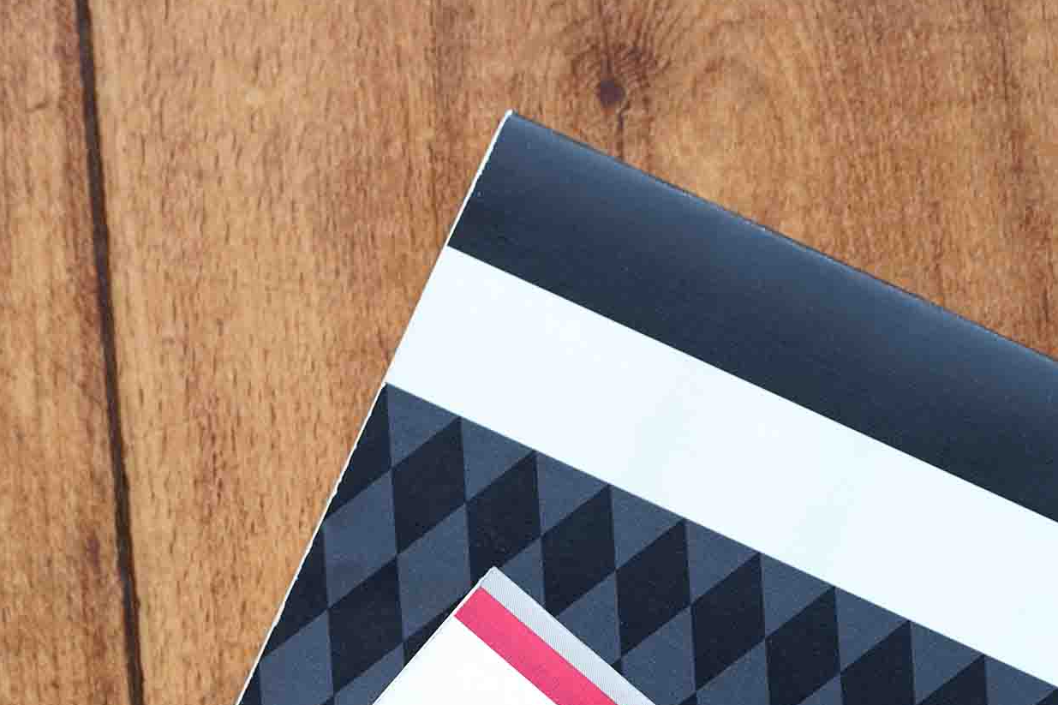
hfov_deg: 8.5
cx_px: 337
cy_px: 821
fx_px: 7140
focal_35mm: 243
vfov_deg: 5.6
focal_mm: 100
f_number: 3.5
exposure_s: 1/15
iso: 100
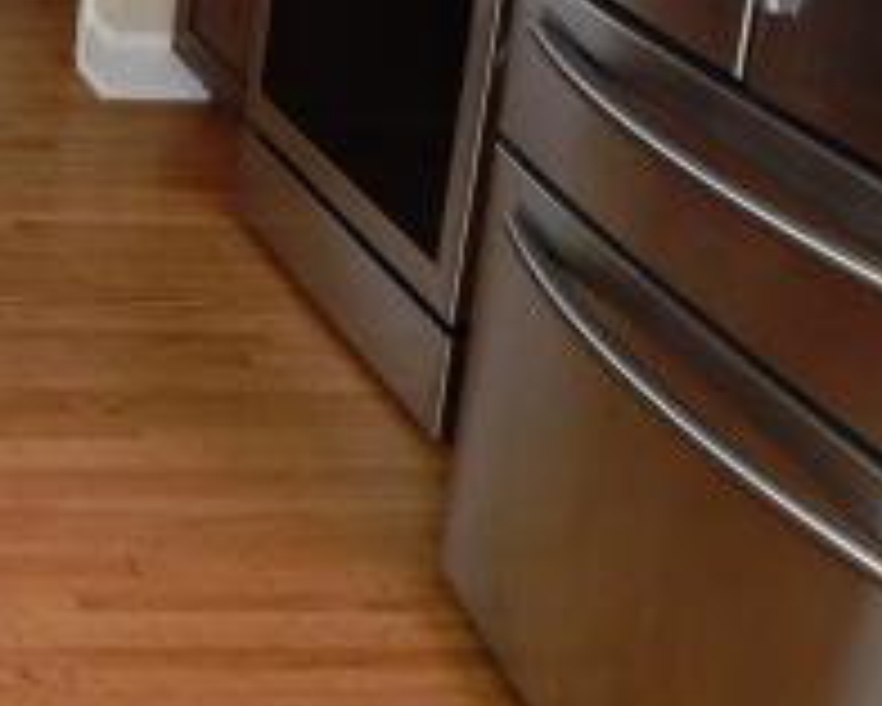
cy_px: -292
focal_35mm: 70
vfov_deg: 19.6
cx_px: -374
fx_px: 1828
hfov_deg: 22.9
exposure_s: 1/30
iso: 140
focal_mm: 4
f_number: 3
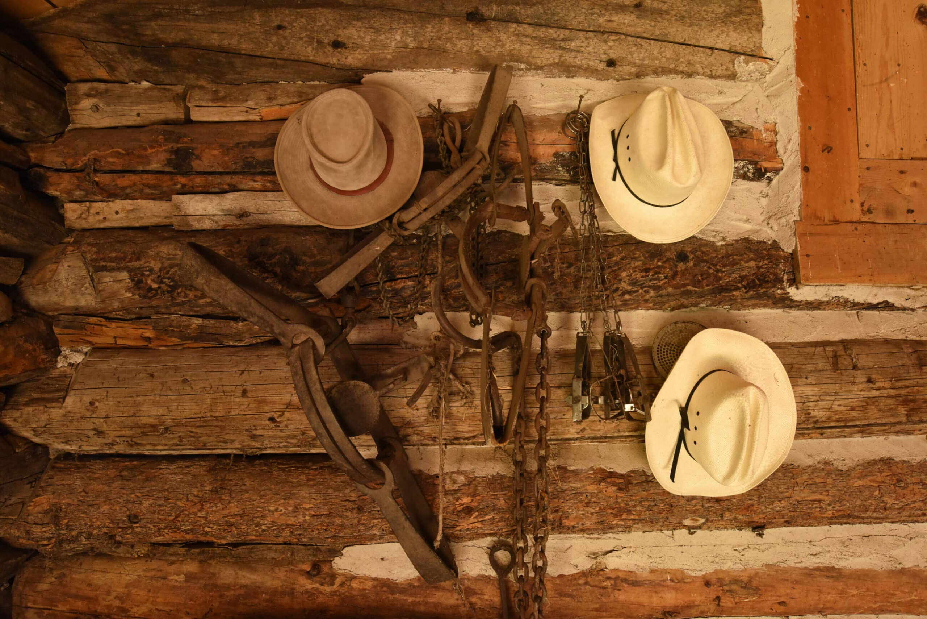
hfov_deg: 84.0
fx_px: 515
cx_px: 464
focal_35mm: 20
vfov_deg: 62.0
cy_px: 310
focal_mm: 20
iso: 2000
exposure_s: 1/40
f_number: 9
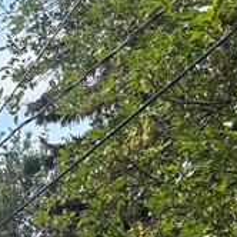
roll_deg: +0.2
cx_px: -158
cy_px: 401
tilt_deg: +8.1
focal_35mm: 142
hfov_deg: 11.6
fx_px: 1100
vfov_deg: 11.5
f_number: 1.6
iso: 50
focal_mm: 5.96
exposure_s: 1/4329
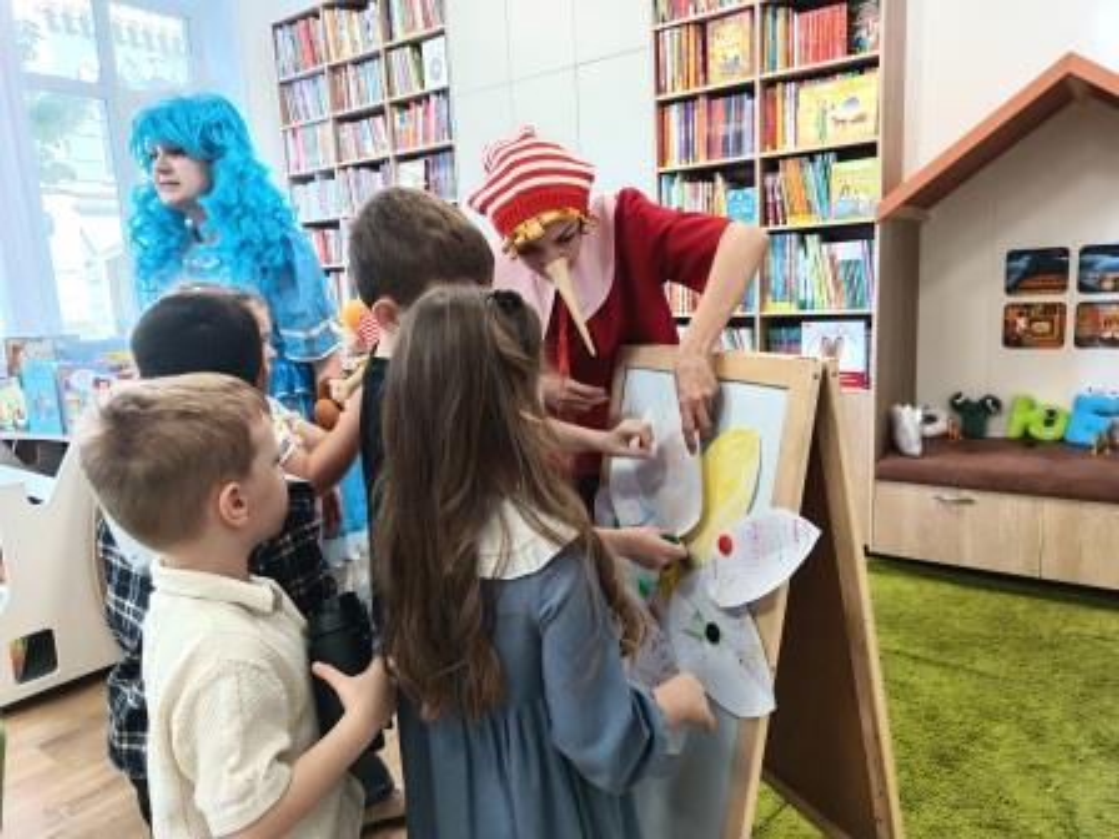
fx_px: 776
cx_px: 560
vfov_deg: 56.8
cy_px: 420
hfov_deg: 71.6
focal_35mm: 24
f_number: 1.75
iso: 1178
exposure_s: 1/100
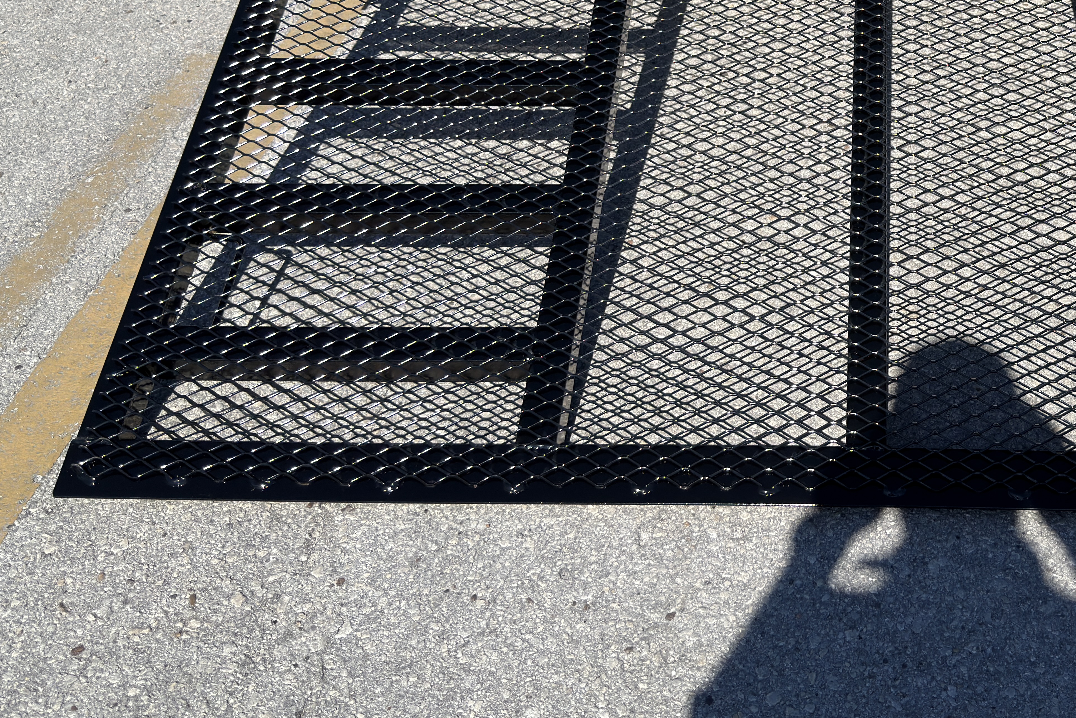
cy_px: 20
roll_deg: +0.8
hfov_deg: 36.8
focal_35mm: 52
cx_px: 869
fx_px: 1554
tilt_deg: -28.6
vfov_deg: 24.9
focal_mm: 6.76
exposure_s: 1/5618
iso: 64
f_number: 1.78
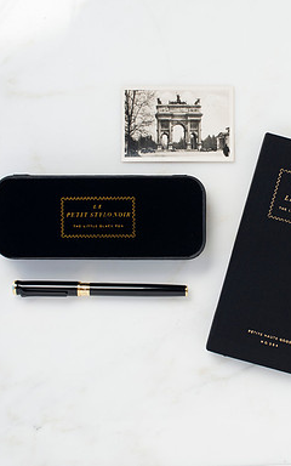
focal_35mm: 77
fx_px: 977
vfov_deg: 26.8
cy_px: 234
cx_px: 223
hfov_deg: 16.8
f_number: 9
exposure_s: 1/80
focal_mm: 50
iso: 200
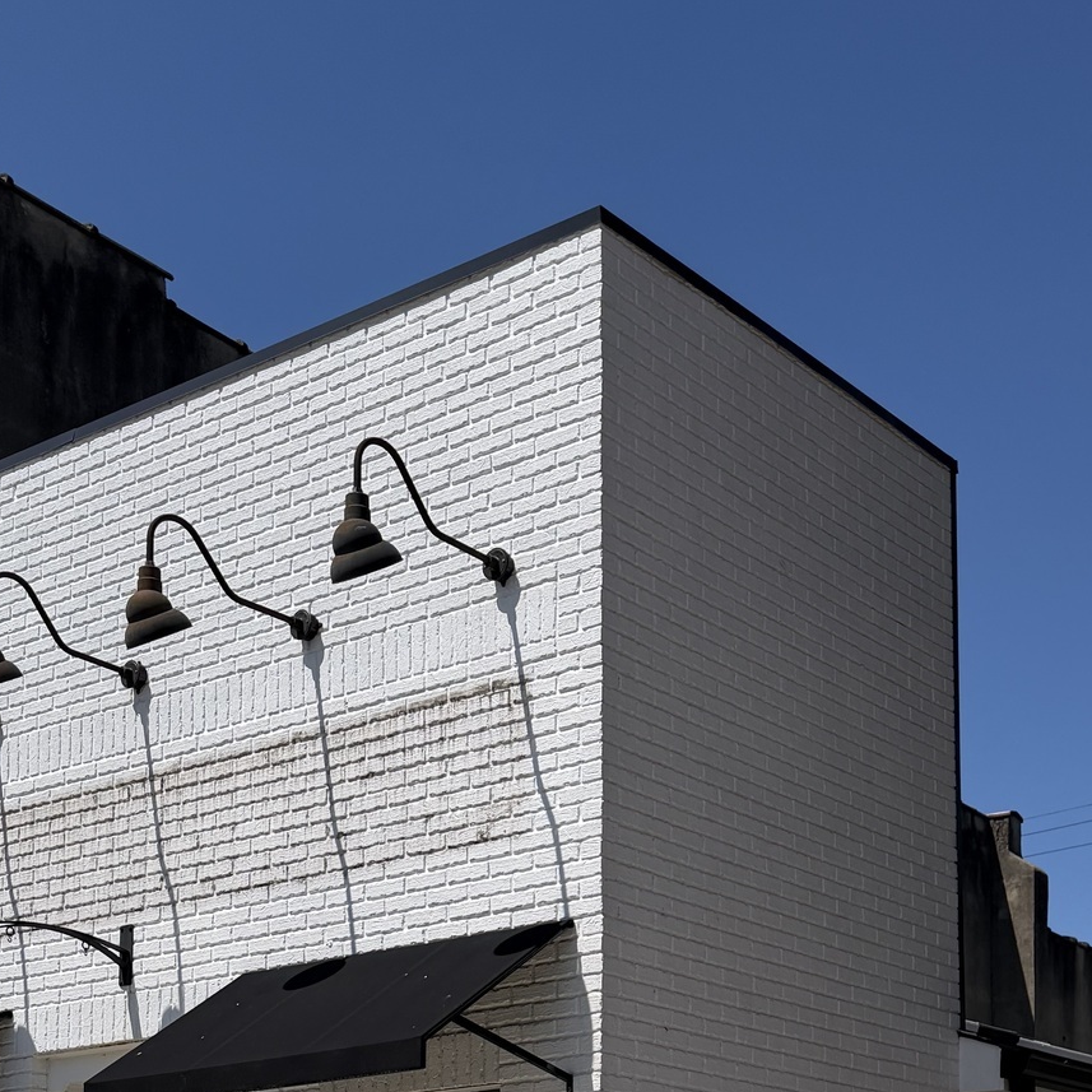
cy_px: 1140
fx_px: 2034
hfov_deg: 29.9
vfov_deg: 27.9
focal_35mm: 57
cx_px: 674
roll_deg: +0.2
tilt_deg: +7.6
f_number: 1.78
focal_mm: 6.76
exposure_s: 1/9091
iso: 80
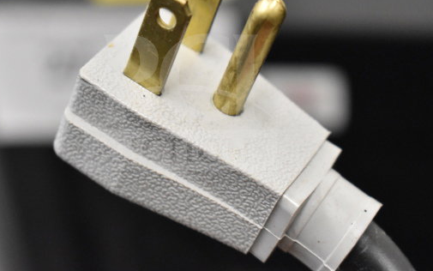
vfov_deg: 12.9
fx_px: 1200
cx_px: 180
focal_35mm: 102
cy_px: 102
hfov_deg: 20.4
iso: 5000
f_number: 5.6
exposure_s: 1/100
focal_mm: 55
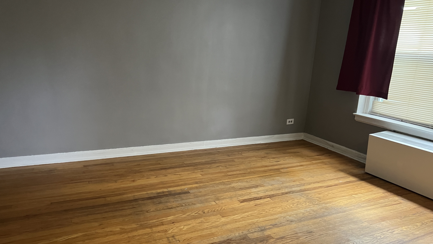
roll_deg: -1.8
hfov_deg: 66.1
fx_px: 333
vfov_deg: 40.1
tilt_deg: -16.6
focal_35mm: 29
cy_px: 141
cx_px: 216
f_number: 1.5
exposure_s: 1/60
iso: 500
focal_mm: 5.7
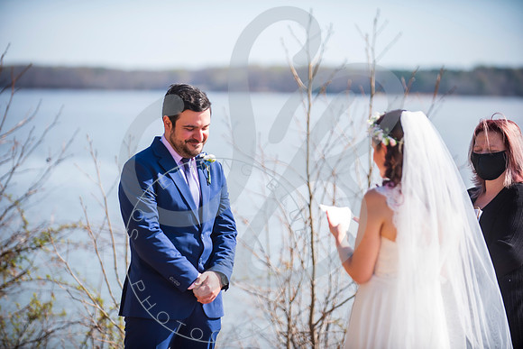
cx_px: 262
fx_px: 2034
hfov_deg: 14.7
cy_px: 174
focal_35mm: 140
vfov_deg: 9.8
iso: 100
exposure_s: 1/800
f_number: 2.8
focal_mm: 140
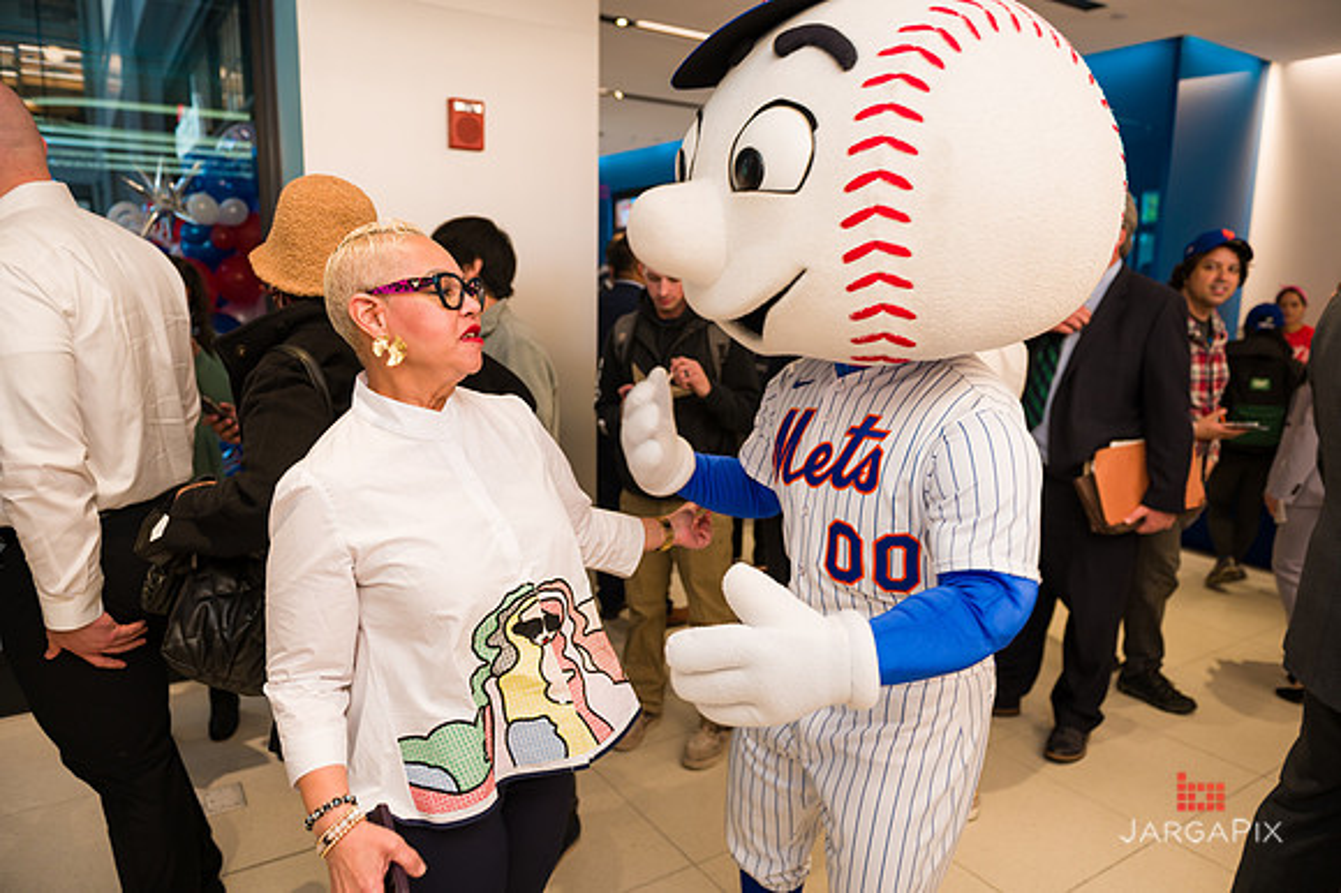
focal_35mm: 24
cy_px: 446
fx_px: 893
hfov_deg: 73.8
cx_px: 670
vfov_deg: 53.1
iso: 400
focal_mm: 24
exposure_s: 1/200
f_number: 4
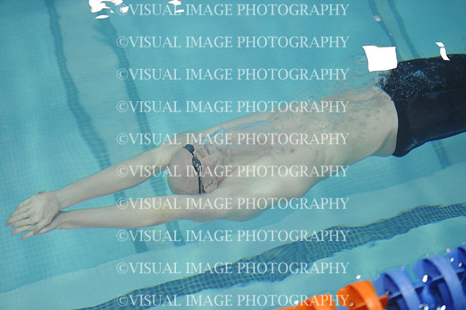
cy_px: 155
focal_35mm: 70
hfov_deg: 28.9
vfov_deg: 19.4
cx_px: 233
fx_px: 906
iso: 8000
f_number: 2.8
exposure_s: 1/640
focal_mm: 70
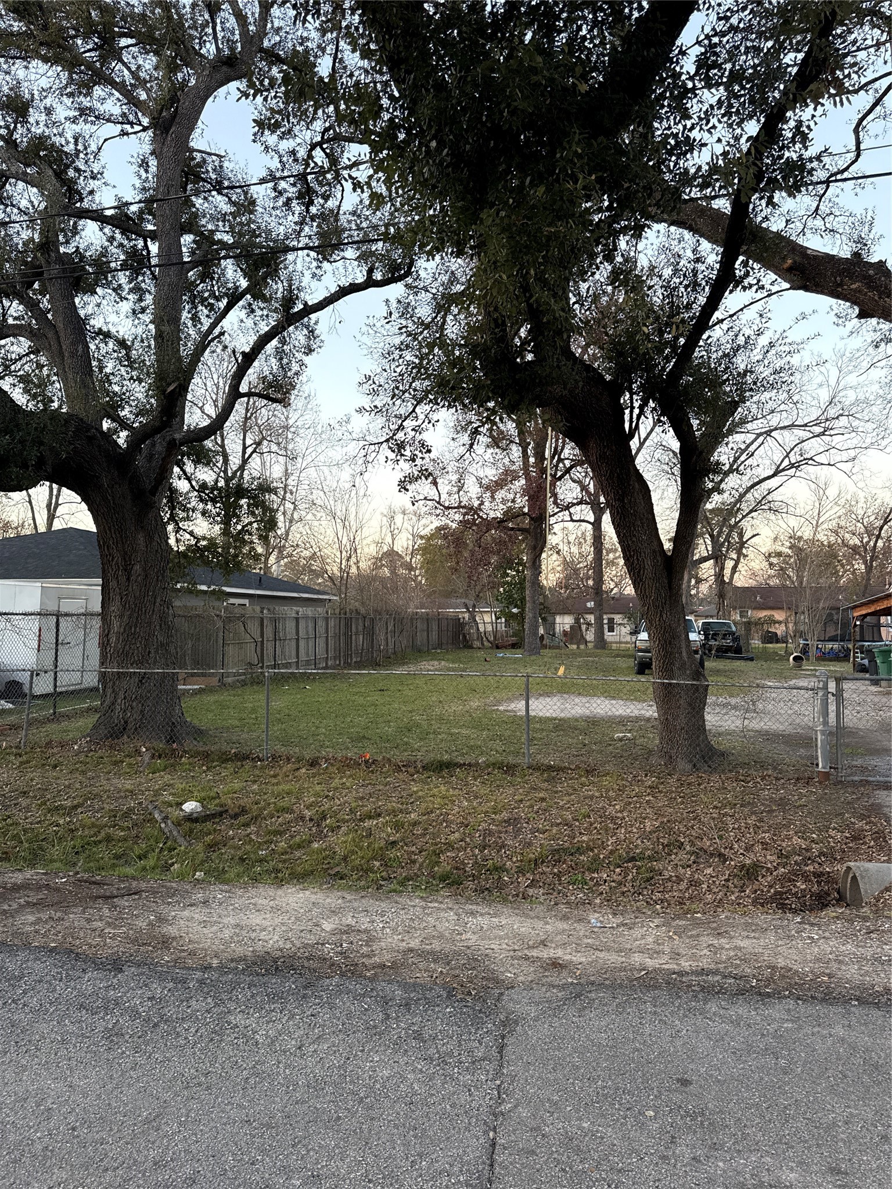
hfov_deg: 56.8
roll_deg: -0.5
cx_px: 446
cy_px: 594
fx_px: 825
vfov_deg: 71.6
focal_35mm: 24
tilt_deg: +2.4
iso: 125
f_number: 1.78
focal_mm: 6.76
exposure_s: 1/121
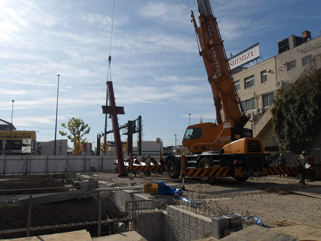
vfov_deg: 51.4
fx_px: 250
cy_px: 120
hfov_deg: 65.3
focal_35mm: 27
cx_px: 160
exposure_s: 1/224
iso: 100
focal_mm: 4.9
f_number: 10.4
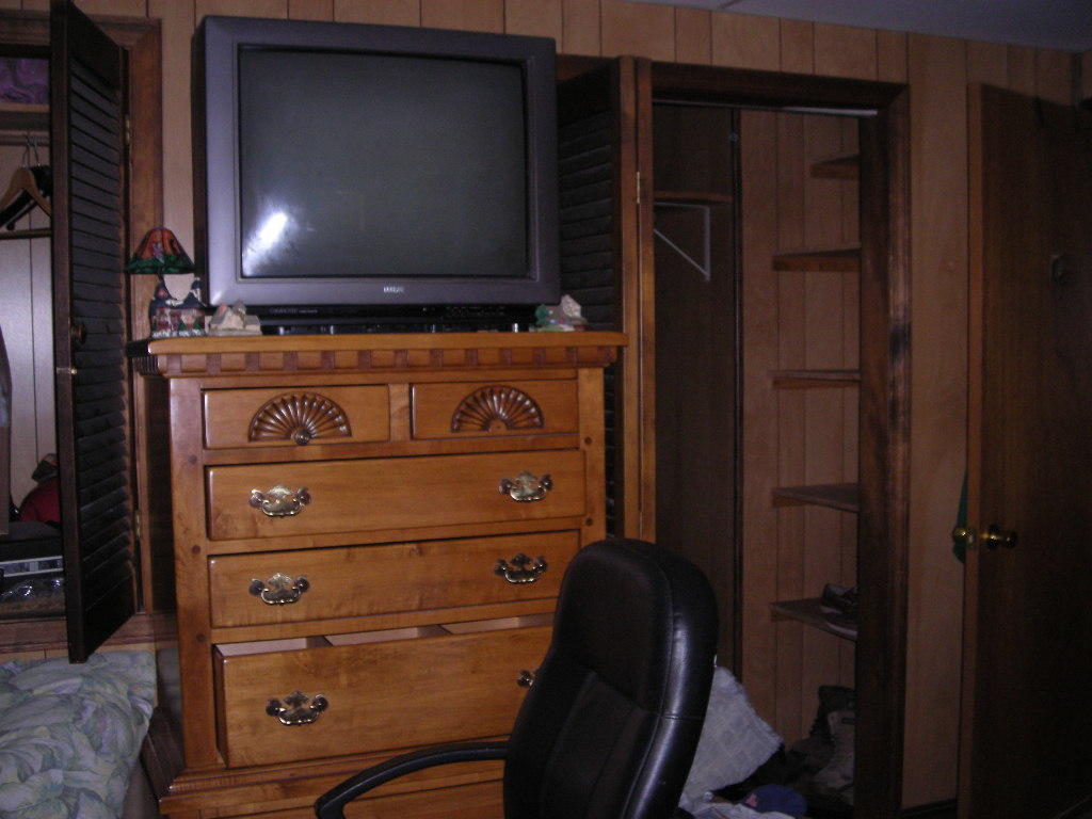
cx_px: 546
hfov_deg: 49.0
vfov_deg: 37.7
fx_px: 1199
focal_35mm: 38
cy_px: 410
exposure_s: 1/60
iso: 313
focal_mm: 6.3
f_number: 3.2
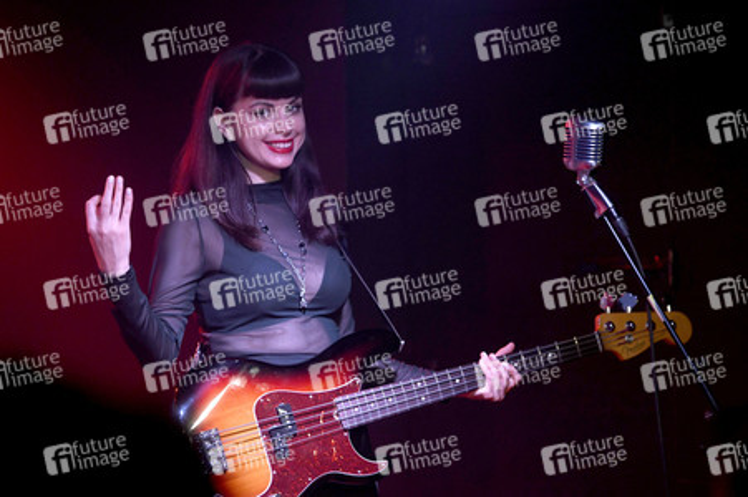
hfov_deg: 15.8
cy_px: 248
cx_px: 374
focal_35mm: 130
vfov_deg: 10.5
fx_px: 2699
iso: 2000
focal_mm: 130
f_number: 3.5
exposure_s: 1/160
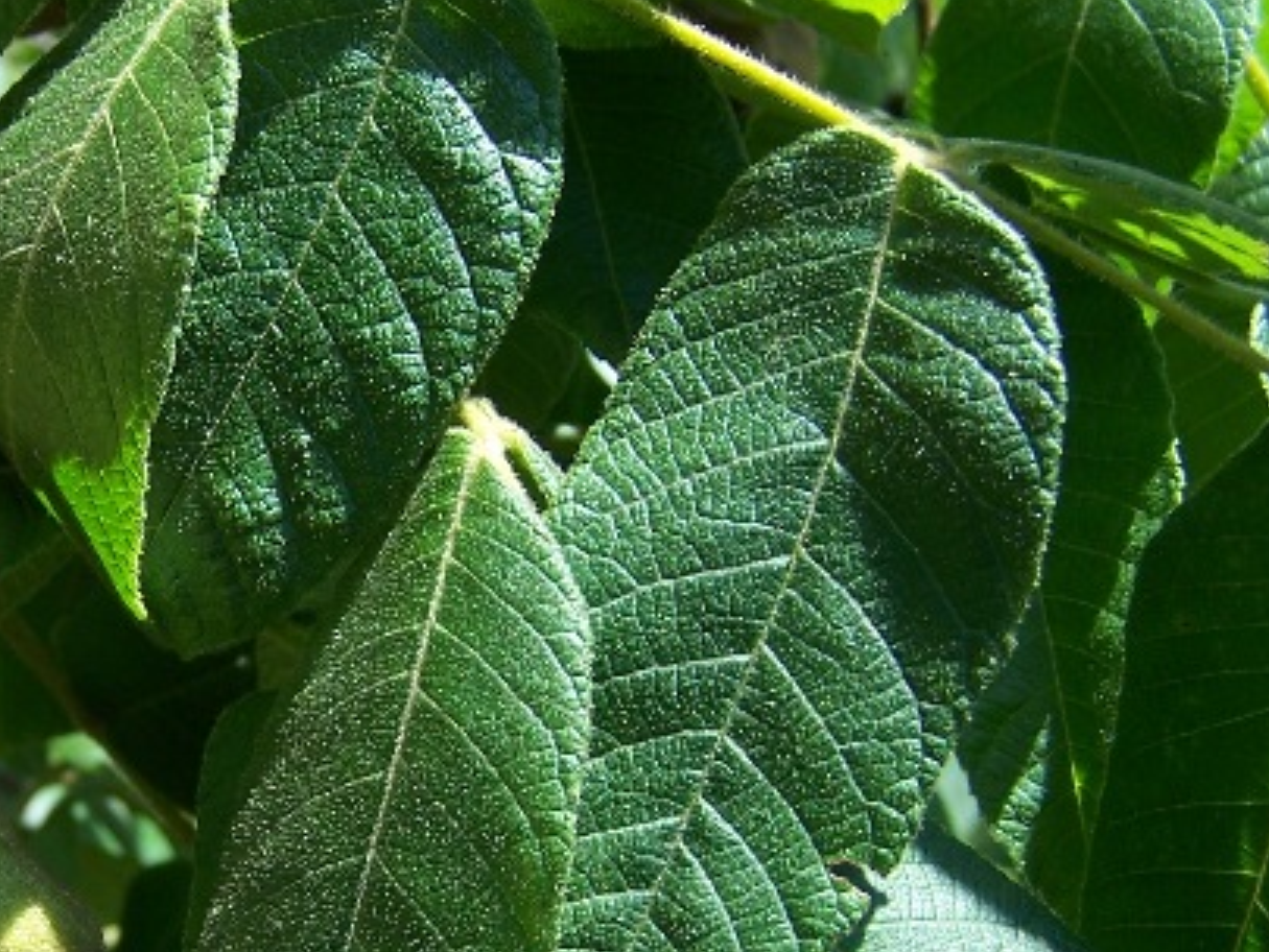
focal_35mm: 75
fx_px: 2750
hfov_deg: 25.3
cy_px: 670
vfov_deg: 19.6
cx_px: 166
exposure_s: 1/320
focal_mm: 6.3
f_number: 2.8
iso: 80
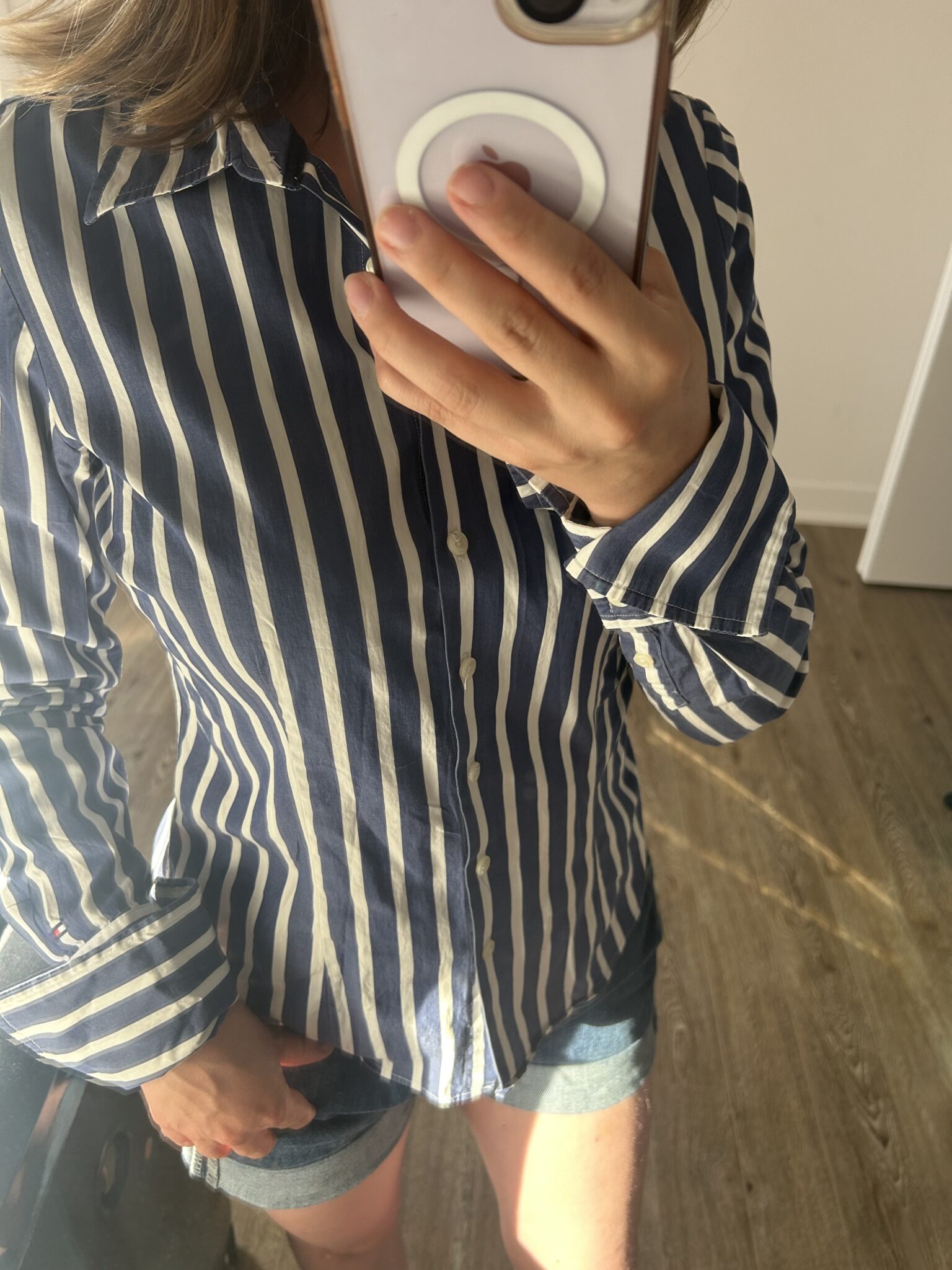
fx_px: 953
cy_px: 635
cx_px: 476
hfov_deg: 53.1
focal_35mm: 26
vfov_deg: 67.3
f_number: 1.5
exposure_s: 1/121
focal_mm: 5.7
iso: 100
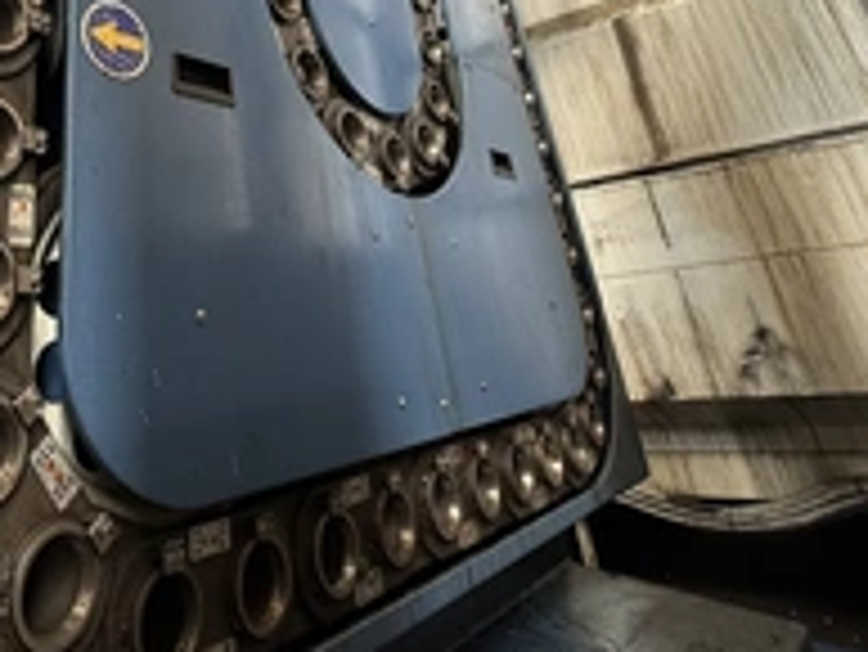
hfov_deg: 59.1
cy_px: 4
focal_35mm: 29
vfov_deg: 42.0
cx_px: 243
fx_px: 728
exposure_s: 1/50
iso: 200
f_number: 2.2
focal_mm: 2.22
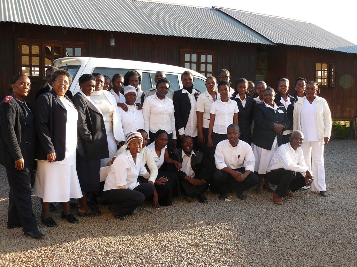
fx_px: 382
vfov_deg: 38.7
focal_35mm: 37
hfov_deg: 50.1
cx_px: 178
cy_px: 134
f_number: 4
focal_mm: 6.2
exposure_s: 1/160
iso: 100
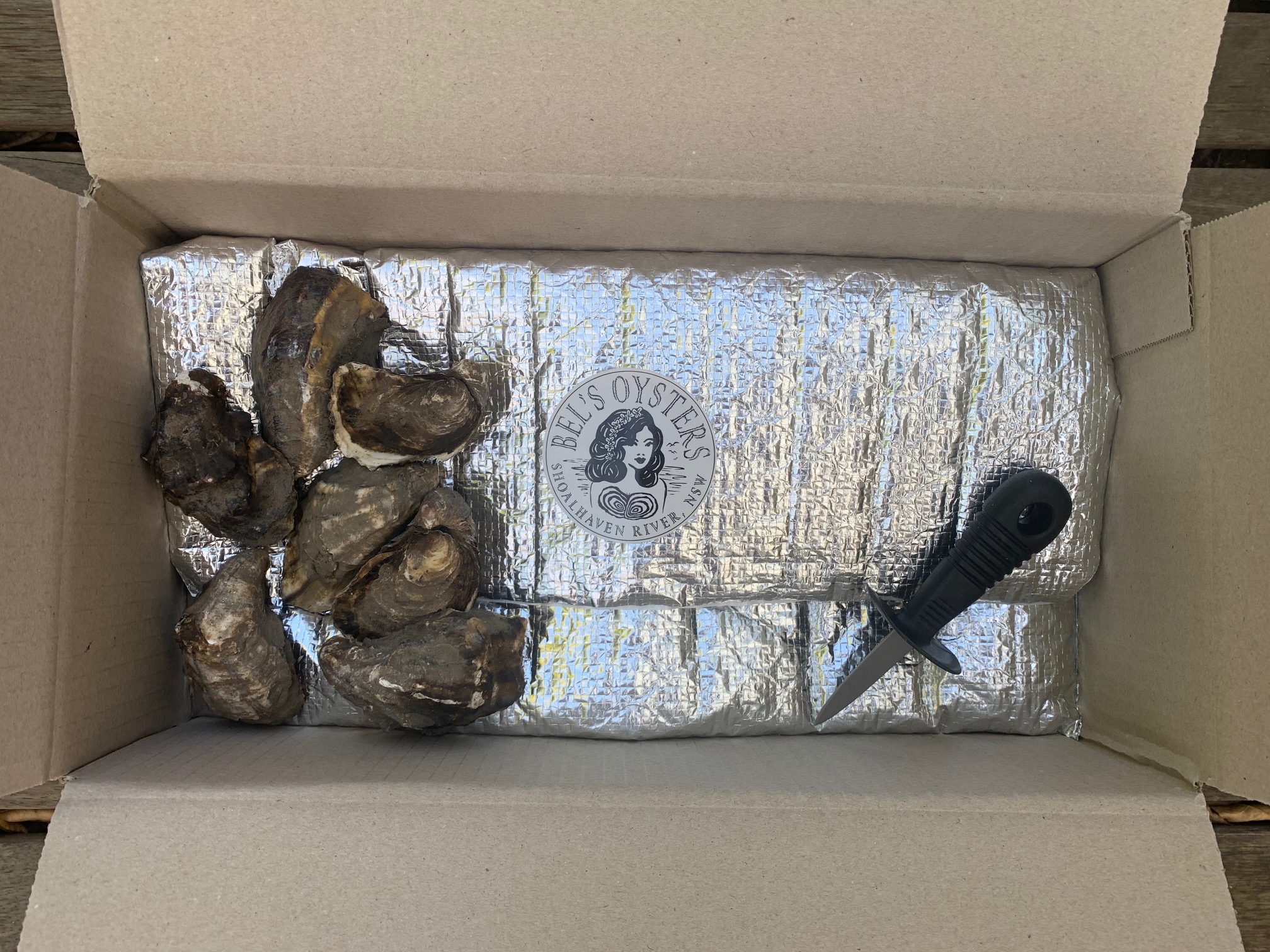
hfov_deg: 67.3
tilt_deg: -85.6
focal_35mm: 26
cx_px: 635
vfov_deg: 53.1
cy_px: 476
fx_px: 954
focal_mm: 4.25
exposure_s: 1/200
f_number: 1.8
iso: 25
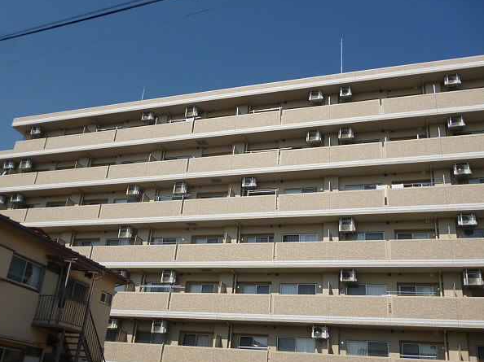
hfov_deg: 55.4
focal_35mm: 33
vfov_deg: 42.9
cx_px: 233
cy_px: 196
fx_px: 461
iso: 100
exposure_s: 1/200
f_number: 9
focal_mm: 5
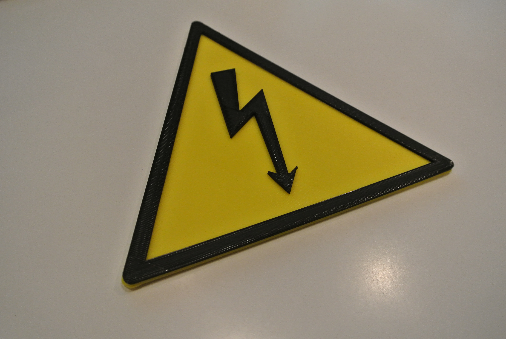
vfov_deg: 41.2
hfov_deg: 58.7
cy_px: 170
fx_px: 450
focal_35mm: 32
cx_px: 253
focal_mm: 12.2
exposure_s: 1/80
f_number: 3.8
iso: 800
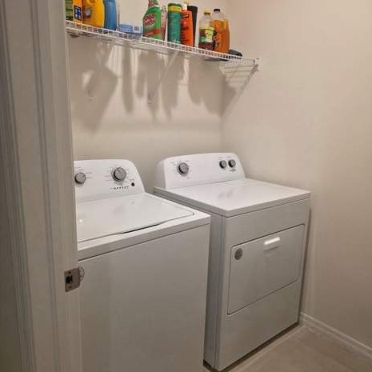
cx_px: 186
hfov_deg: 57.3
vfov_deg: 57.3
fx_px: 340
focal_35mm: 28
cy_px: 186
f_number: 1.7
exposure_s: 1/120
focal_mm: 6.25
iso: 250
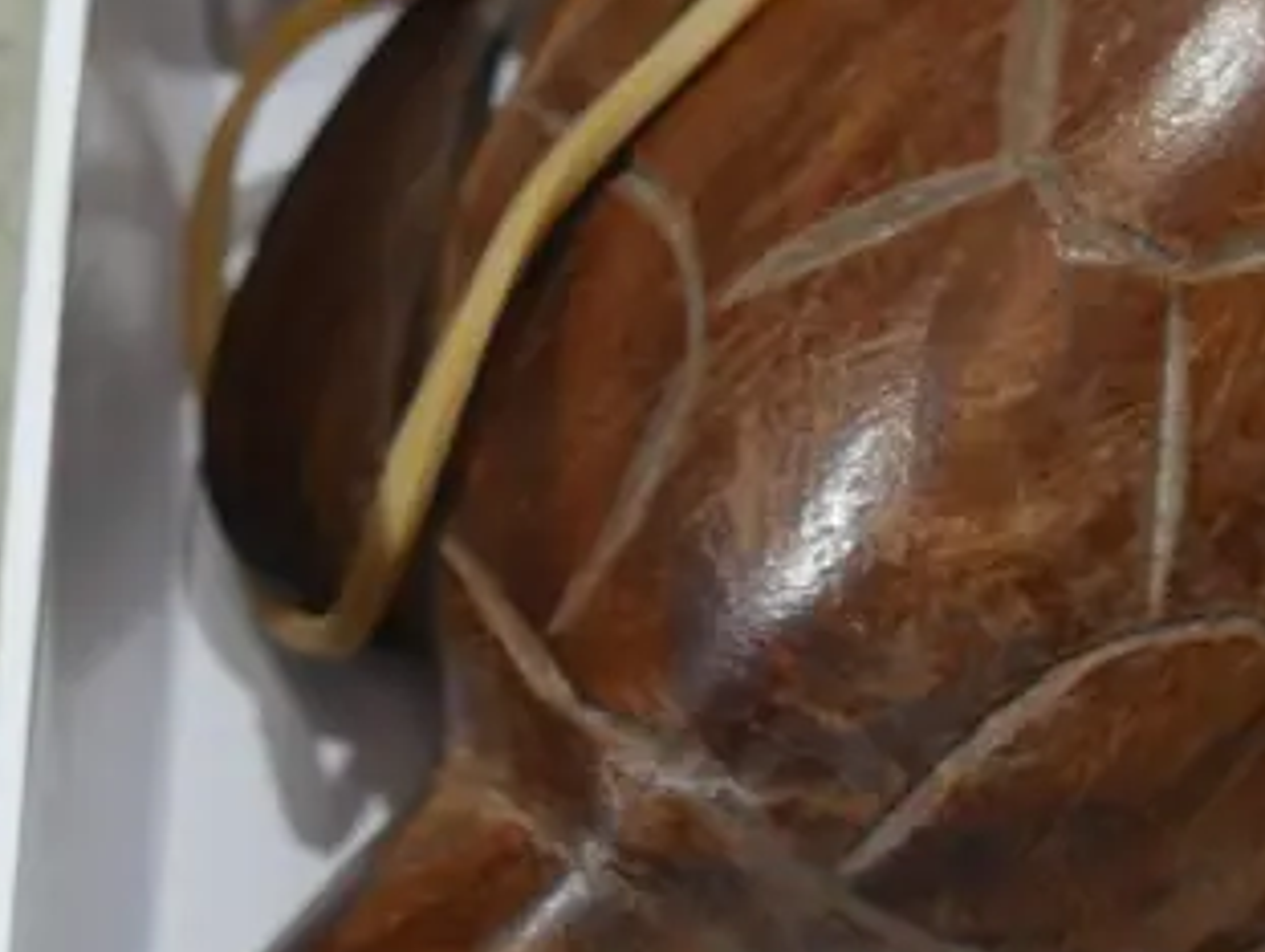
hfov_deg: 11.3
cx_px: 1627
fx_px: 6256
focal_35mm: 171
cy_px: 193
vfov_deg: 8.7
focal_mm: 26
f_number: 5.3
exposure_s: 1/60
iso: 500
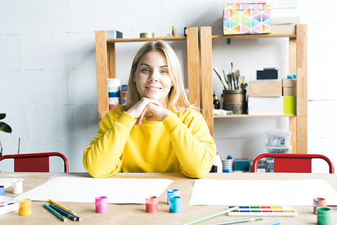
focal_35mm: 50
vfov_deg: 27.0
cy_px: 112
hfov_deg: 39.6
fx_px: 468
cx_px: 168
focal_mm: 50
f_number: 5
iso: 500
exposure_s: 1/160
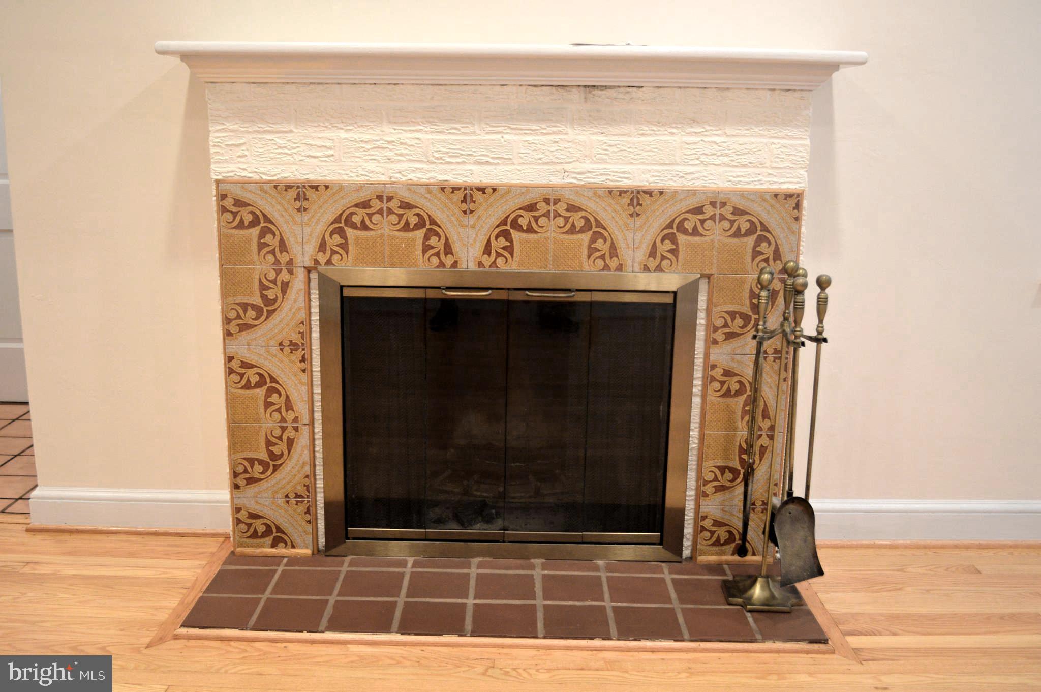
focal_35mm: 36
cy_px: 346
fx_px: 1040
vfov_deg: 36.8
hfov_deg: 53.2
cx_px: 520
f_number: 4
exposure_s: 1/60
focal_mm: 24
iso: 800
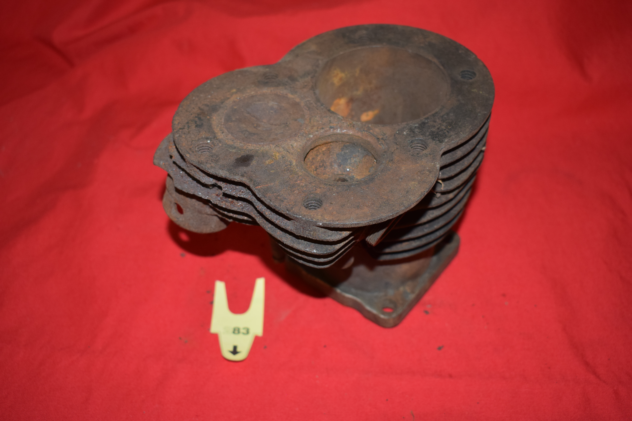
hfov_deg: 45.0
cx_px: 316
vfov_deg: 30.9
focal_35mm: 44
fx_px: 764
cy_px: 210
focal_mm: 29
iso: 640
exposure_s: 1/160
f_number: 5
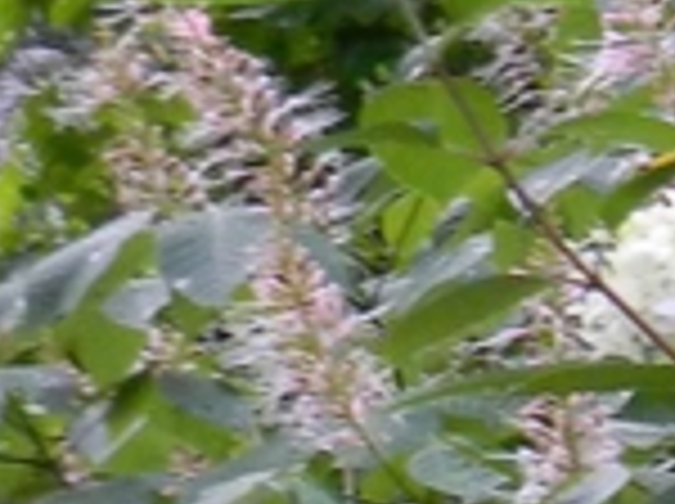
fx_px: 5587
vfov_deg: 5.2
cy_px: -40
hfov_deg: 6.3
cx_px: 2025
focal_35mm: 287
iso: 250
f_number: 4.1
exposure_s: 1/30
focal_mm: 10.1
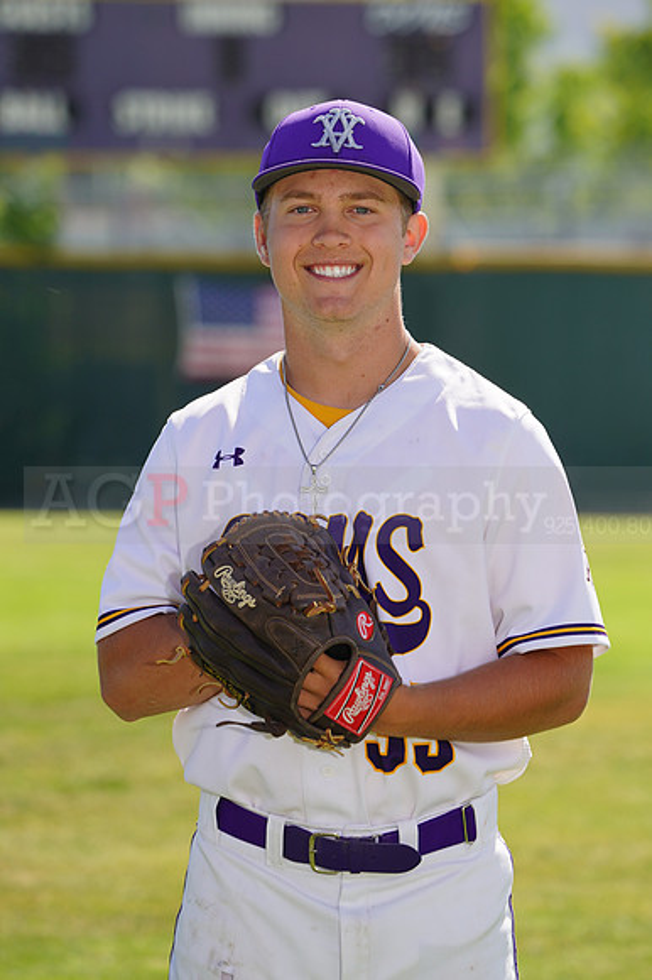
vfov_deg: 7.7
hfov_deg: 5.1
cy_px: 490
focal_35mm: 268
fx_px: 7289
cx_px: 326
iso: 100
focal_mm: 268
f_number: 8
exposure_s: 1/250
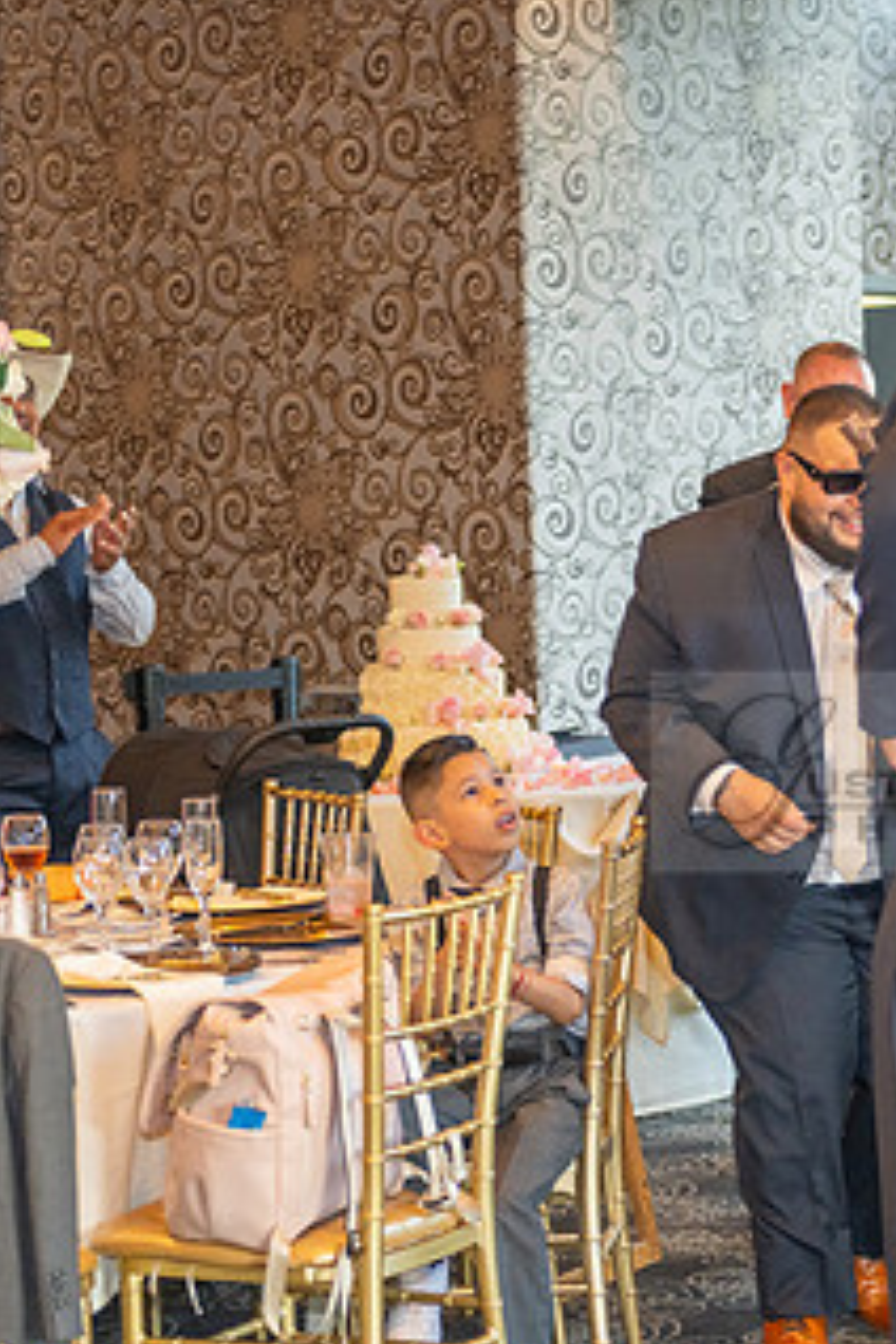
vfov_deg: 21.4
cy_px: 771
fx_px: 3546
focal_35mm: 95
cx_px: 1019
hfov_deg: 14.0
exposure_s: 1/200
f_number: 2.8
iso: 800
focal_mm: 52
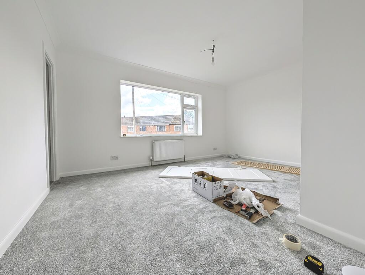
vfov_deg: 94.6
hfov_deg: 110.5
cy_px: 138
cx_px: 182
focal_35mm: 12
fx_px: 127
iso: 50
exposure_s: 1/2924
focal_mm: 2.02
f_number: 1.7
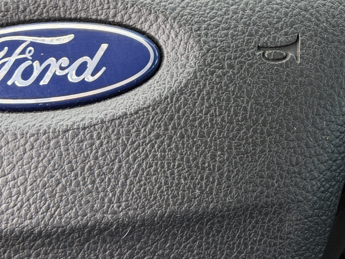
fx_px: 1106
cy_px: 23
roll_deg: -0.9
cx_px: 365
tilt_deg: -21.3
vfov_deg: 13.2
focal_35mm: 111
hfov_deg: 17.2
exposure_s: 1/121
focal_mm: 6.76
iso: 64
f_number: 1.78
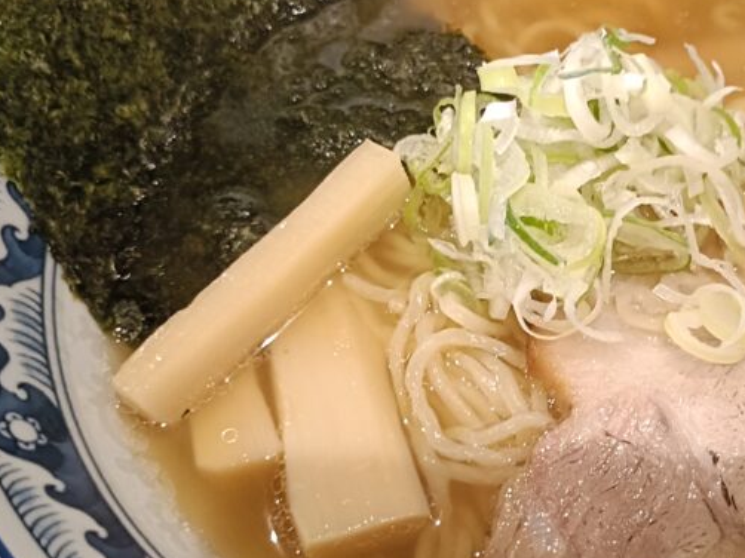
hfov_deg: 36.6
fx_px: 1097
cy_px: 289
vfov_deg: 28.5
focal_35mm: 51
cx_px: 559
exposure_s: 1/25
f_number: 1.7
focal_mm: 4.7
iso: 1600
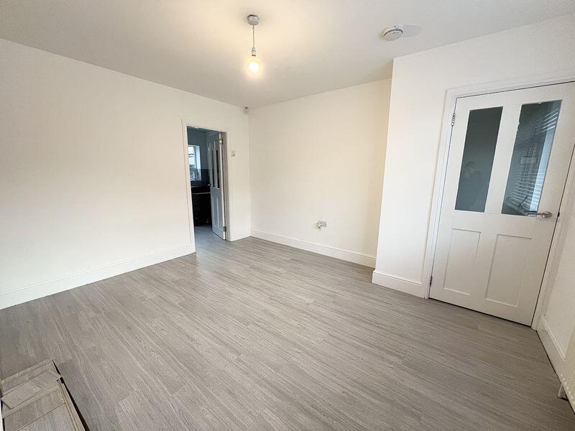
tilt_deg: -11.0
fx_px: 216
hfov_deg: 106.2
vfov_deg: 89.9
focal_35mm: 13
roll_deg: -0.3
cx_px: 288
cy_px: 216
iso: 160
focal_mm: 1.57
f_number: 1.8
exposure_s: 1/99
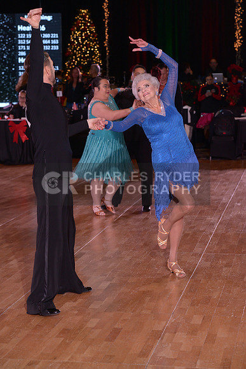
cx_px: 123
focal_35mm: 98
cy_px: 184
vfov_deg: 20.8
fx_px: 1004
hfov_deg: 14.0
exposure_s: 1/200
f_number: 6.3
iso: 1250
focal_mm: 98
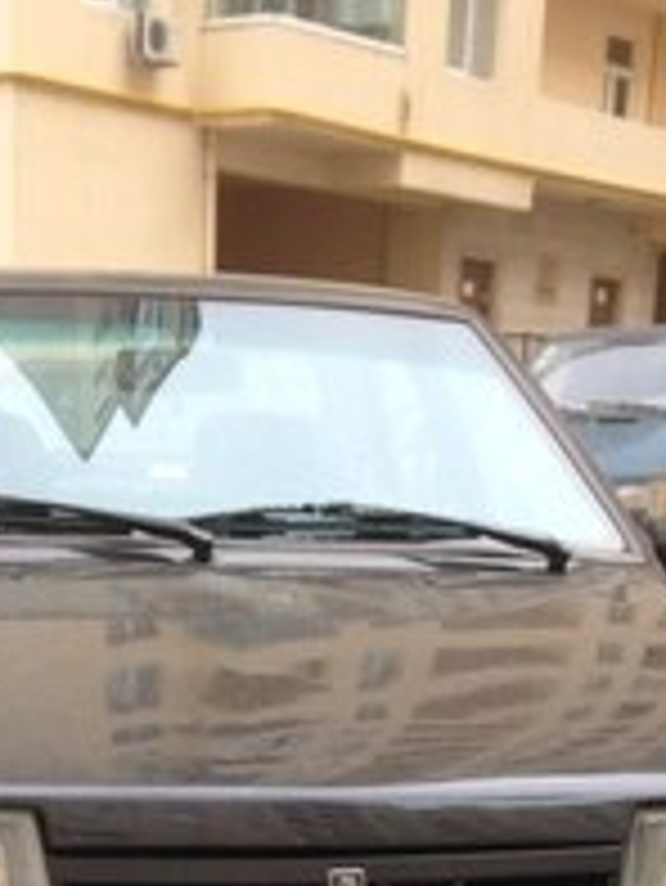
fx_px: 2127
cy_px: 1043
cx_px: 270
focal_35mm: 83
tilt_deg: -12.7
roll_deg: -3.2
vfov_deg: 21.9
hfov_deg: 17.8
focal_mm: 4.12
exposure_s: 1/146
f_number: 2.4
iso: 50
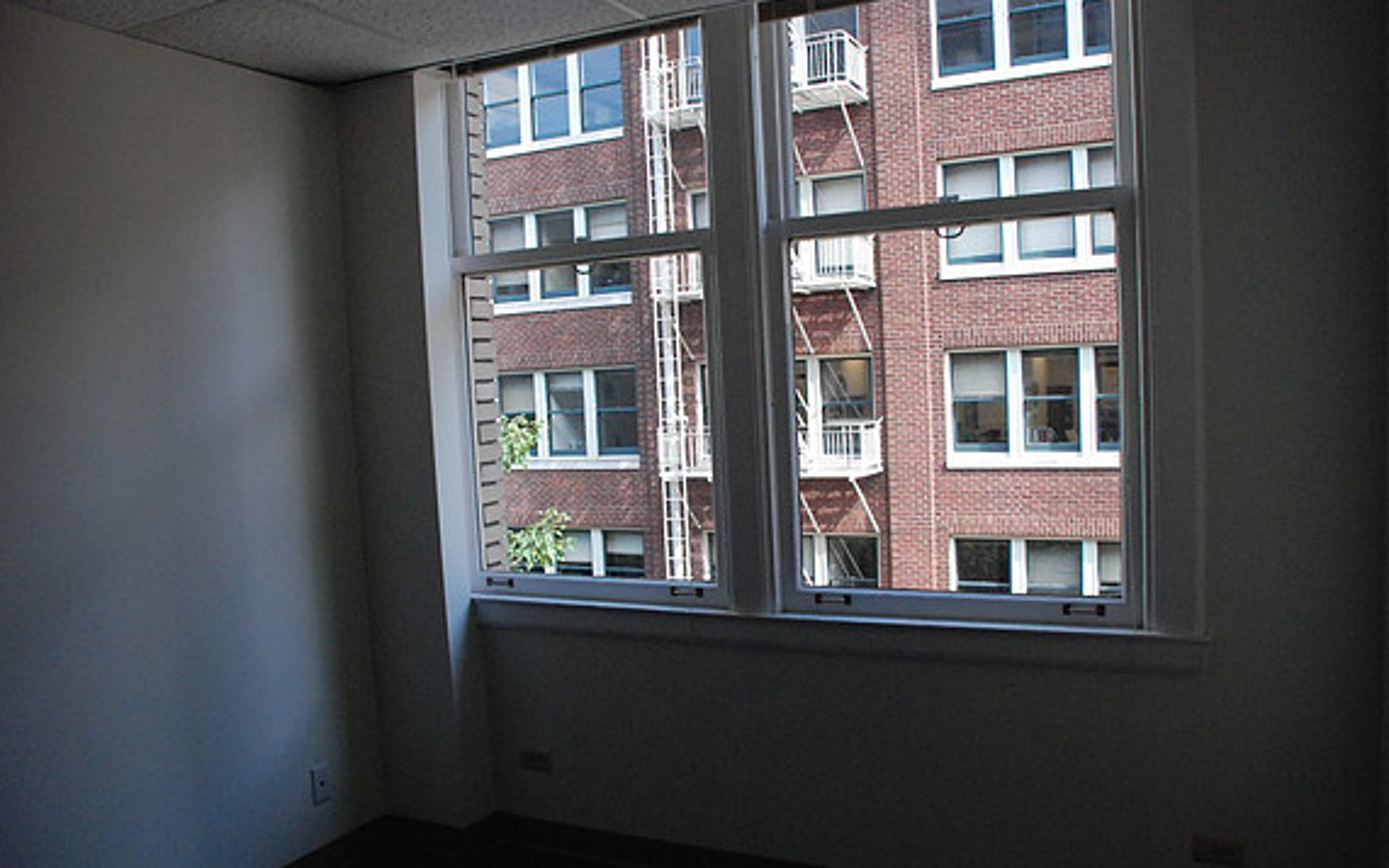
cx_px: 691
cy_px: 470
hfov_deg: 66.5
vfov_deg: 44.5
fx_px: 1060
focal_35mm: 28
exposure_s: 1/800
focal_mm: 18
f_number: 4.5
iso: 1600
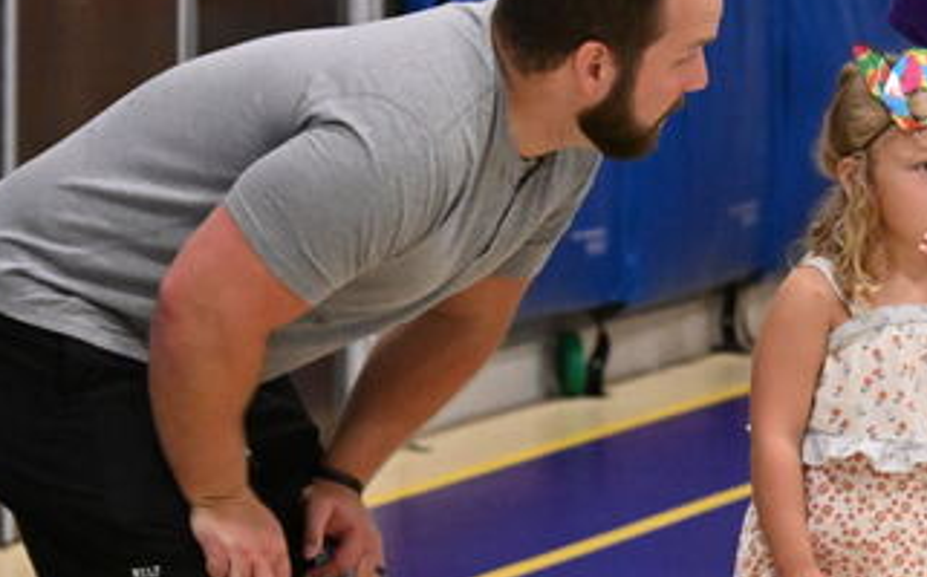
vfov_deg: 4.3
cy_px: 400
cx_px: 889
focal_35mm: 305
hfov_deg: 6.9
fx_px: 7699
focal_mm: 120
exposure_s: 1/500
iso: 12800
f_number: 6.3
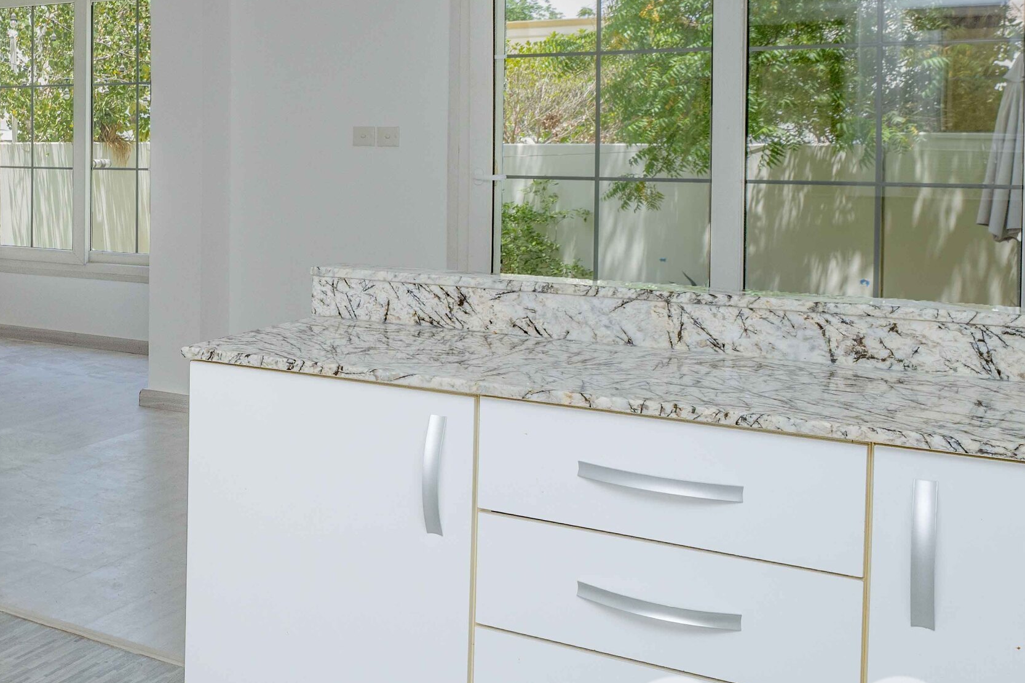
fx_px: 1196
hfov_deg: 32.5
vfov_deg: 31.5
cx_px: -357
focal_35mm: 42
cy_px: 200
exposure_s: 1/100
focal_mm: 14
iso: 125
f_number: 8
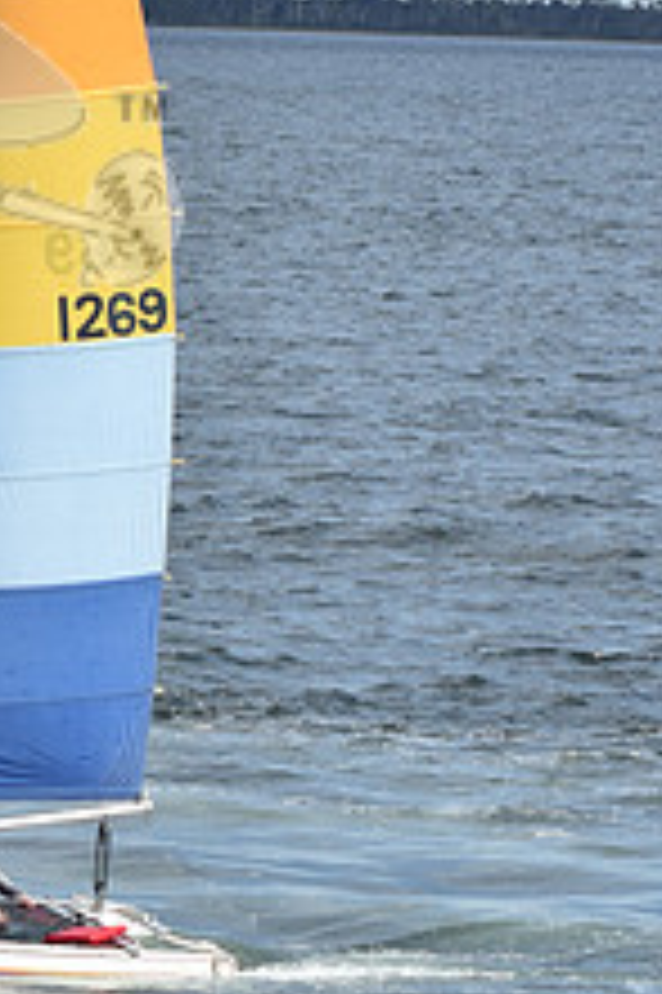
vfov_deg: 6.4
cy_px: 94
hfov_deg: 4.2
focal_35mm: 323
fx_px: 8923
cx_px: -182
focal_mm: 82
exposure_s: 1/1000
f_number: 9.5
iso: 400
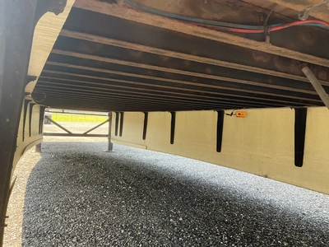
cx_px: 164
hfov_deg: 61.7
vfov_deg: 48.2
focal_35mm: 29
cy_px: 124
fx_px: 276
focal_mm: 3
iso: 64
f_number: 1.8
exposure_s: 1/122
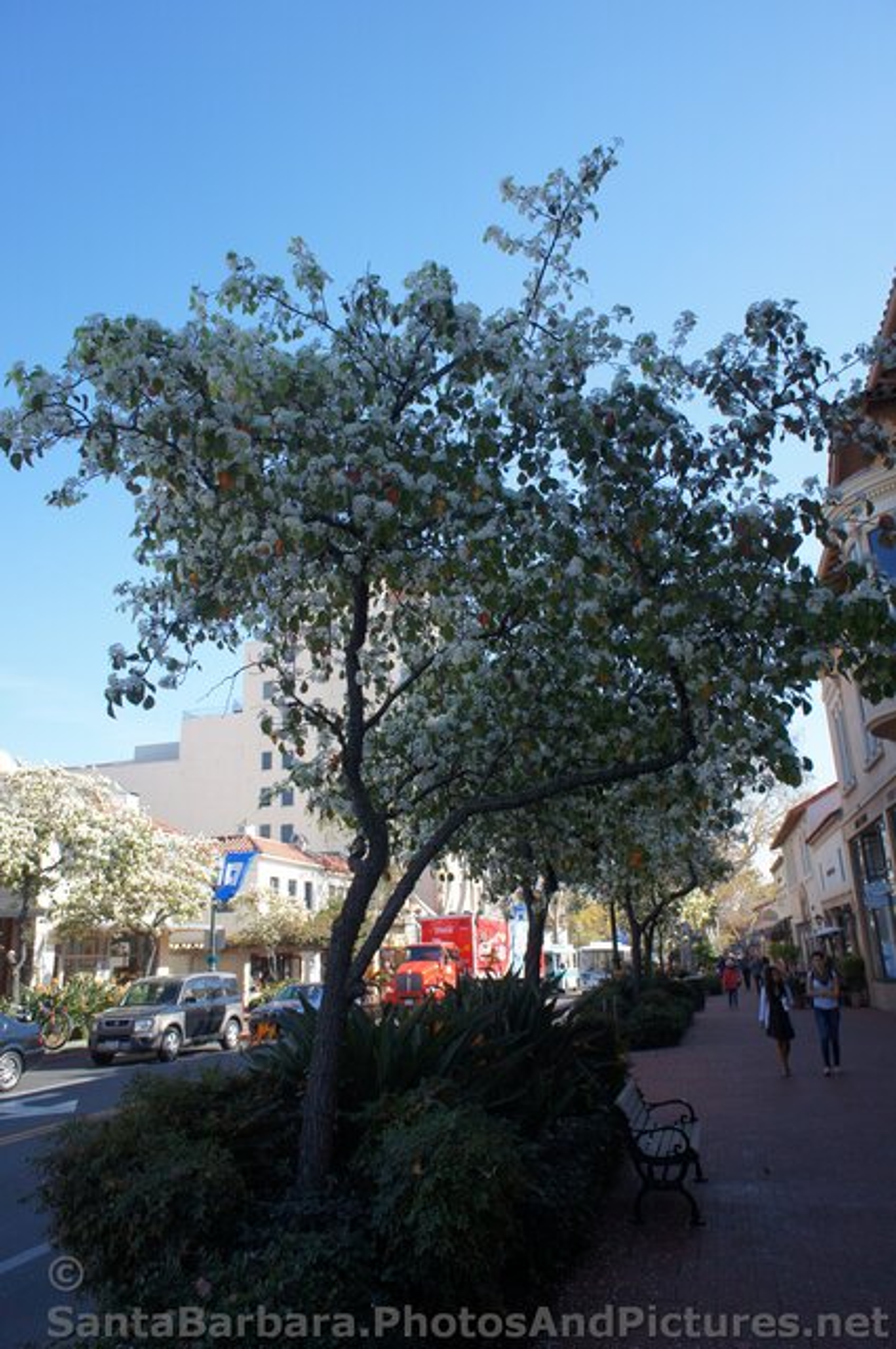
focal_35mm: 24
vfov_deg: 73.8
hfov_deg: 53.0
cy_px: 674
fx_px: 898
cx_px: 448
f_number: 5.6
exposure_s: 1/320
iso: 200
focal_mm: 16
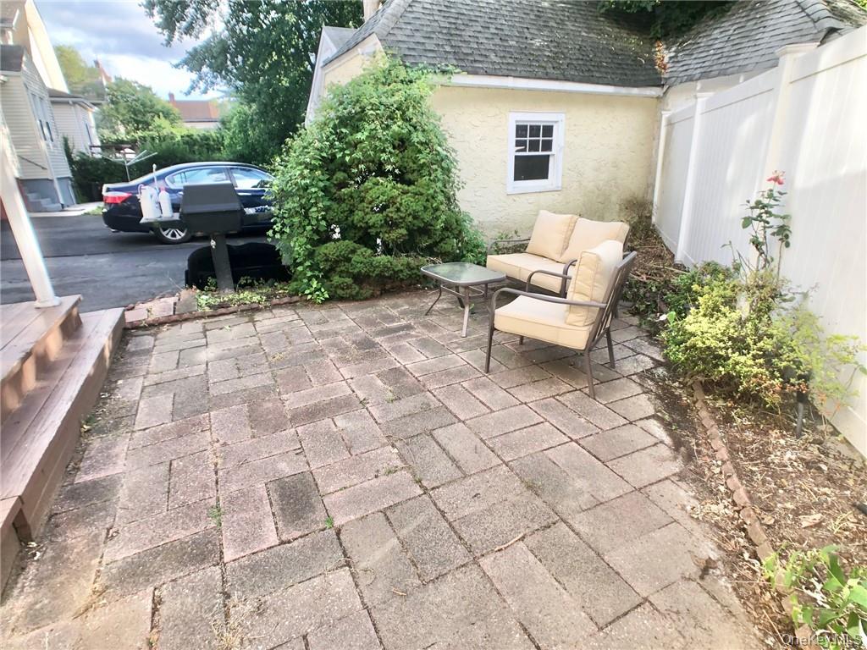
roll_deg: +1.9
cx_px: 434
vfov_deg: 49.7
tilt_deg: -19.7
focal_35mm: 28
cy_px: 325
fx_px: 701
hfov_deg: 63.4
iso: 20
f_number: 1.8
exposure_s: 1/125
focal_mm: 3.99
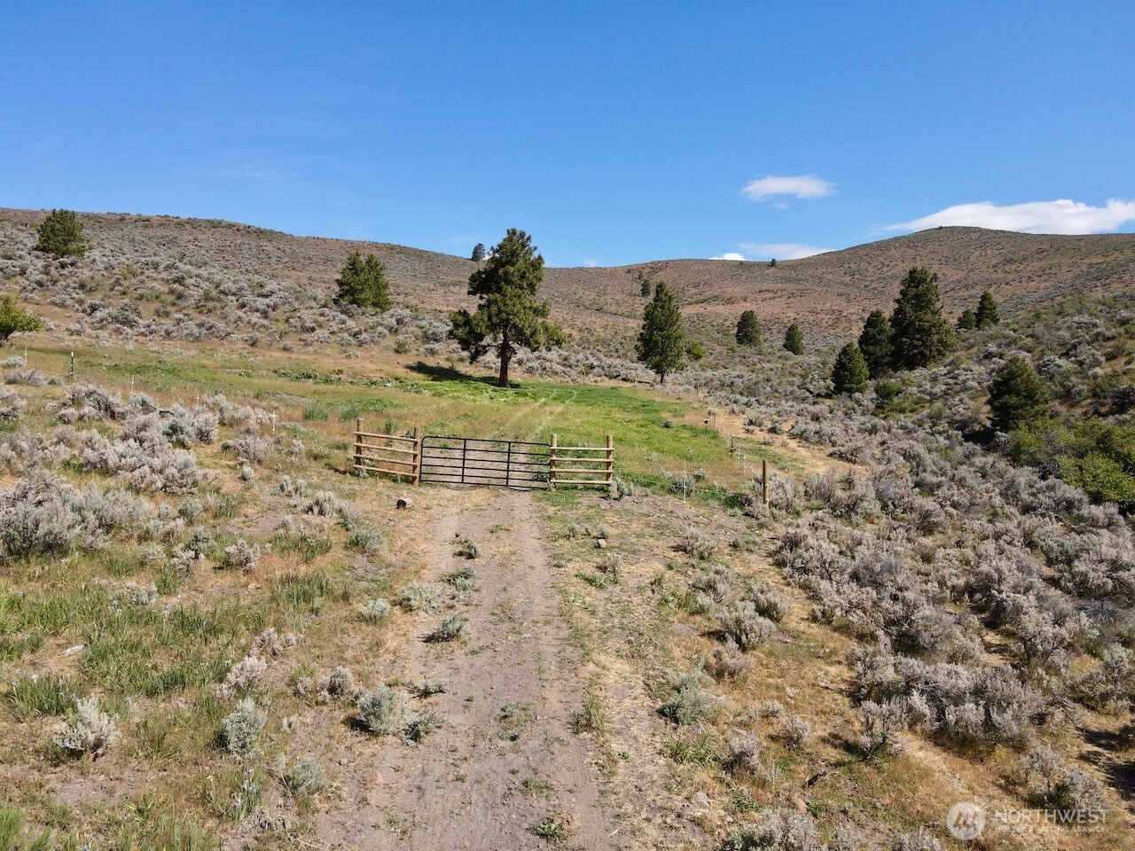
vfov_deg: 56.8
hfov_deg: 71.6
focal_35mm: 24
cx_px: 568
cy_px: 426
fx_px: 787
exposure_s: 1/1600
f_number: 2.8
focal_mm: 4.5
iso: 200
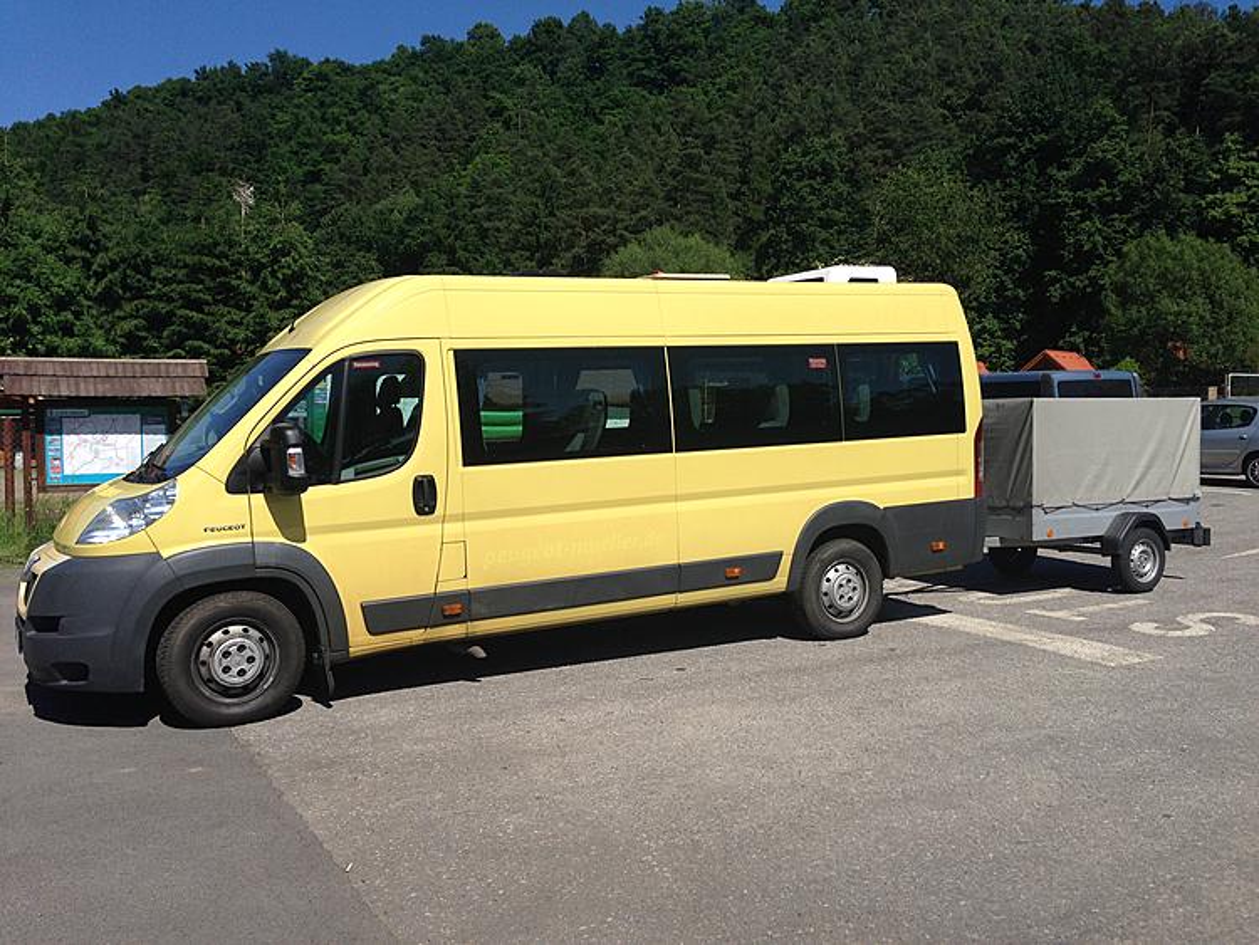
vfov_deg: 43.0
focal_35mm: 33
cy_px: 472
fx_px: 1201
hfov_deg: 55.3
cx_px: 630
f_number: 2.4
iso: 50
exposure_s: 1/2584
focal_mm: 4.12
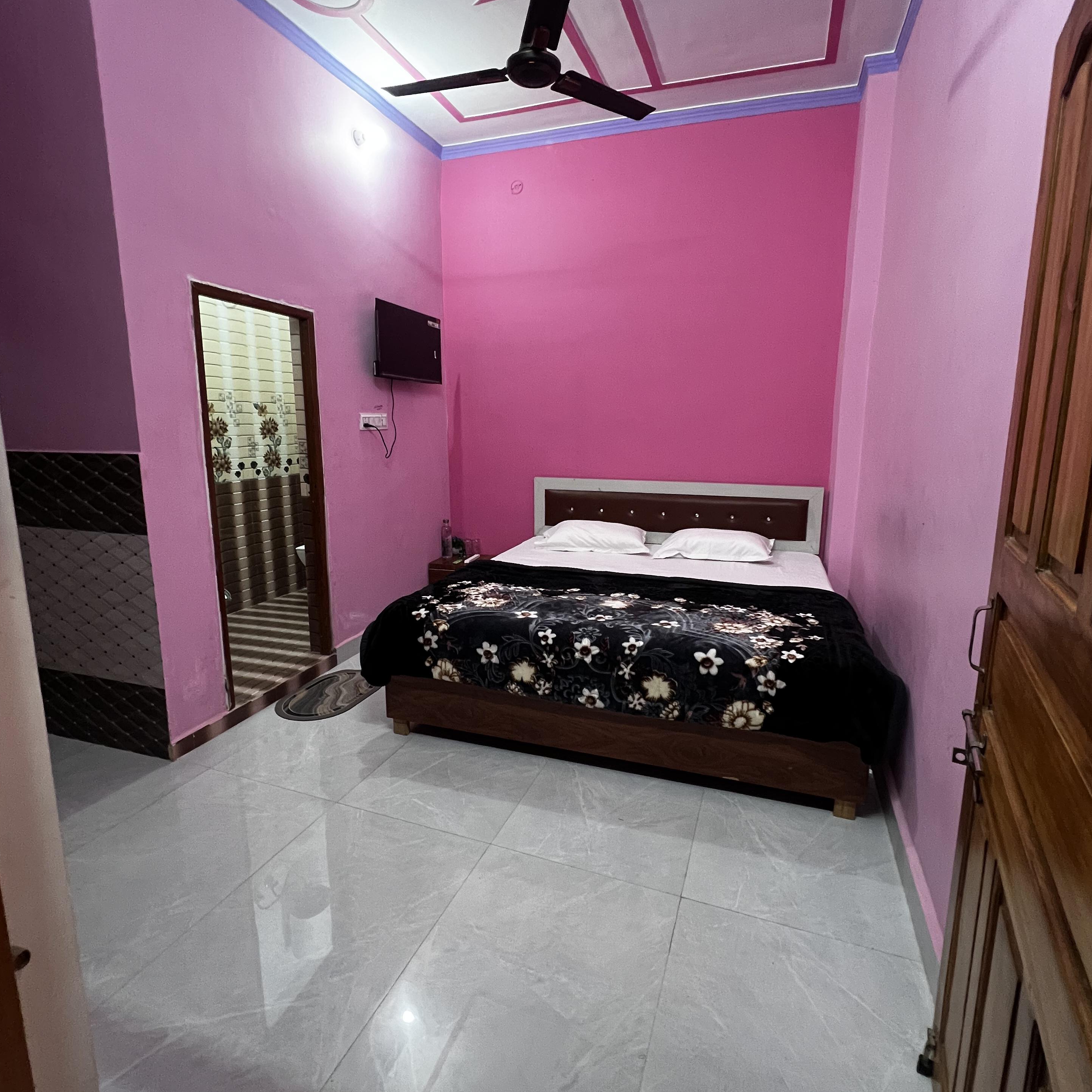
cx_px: 553
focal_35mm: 16
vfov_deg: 87.4
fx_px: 571
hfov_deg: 87.4
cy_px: 524
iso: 320
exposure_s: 1/50
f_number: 1.8
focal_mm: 1.57
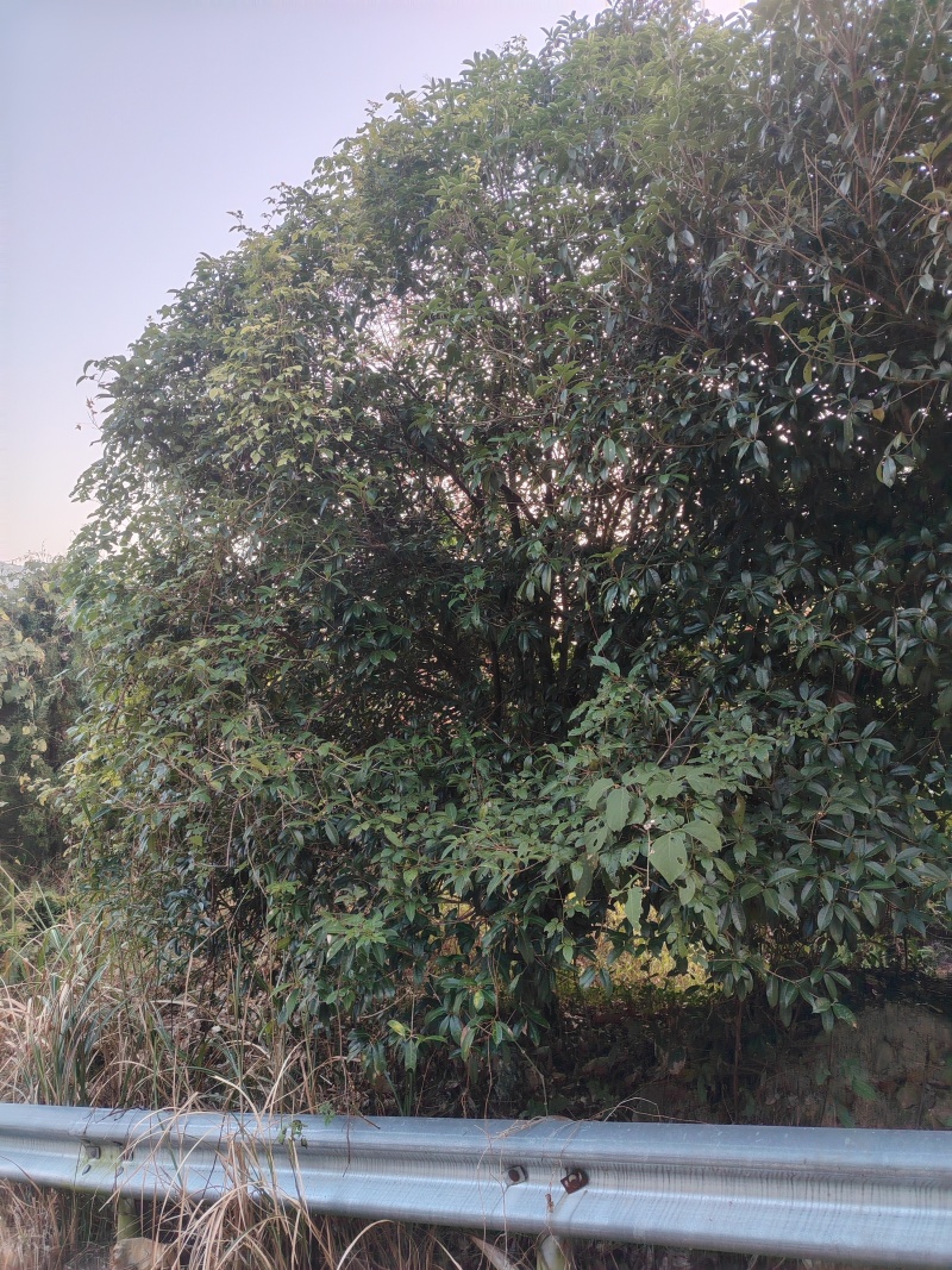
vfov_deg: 73.9
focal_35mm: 23
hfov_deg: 58.9
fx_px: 844
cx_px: 476
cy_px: 635
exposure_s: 1/100
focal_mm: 5.25
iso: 80
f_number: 1.8
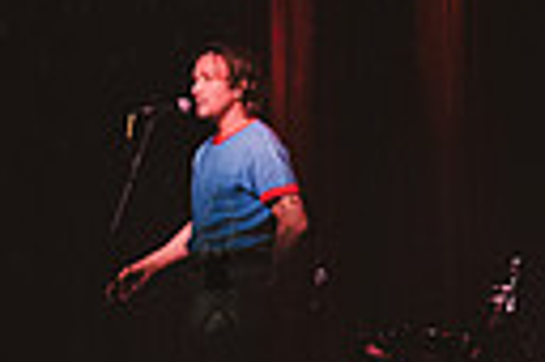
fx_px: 1648
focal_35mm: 109
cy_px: 256
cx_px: 213
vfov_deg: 12.5
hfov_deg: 18.8
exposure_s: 1/400
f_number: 4
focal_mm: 24
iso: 10000
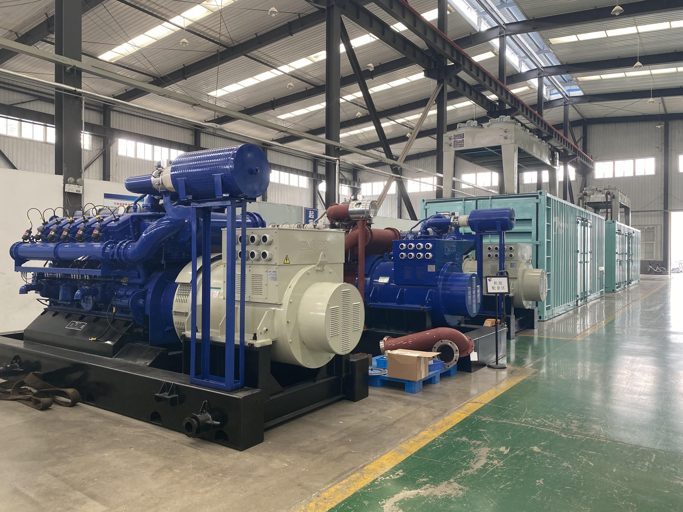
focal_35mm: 26
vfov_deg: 53.1
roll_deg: -0.6
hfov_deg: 67.3
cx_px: 342
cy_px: 256
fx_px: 513
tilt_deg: -0.1
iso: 125
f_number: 1.8
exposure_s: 1/121
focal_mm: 4.25
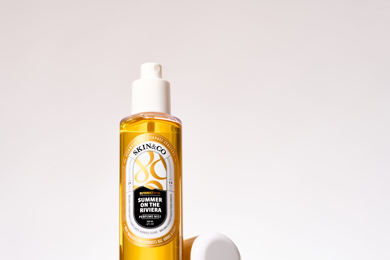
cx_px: 163
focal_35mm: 131
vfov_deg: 10.5
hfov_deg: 15.6
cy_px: 161
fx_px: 1419
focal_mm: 105
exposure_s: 1/160
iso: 80
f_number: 18
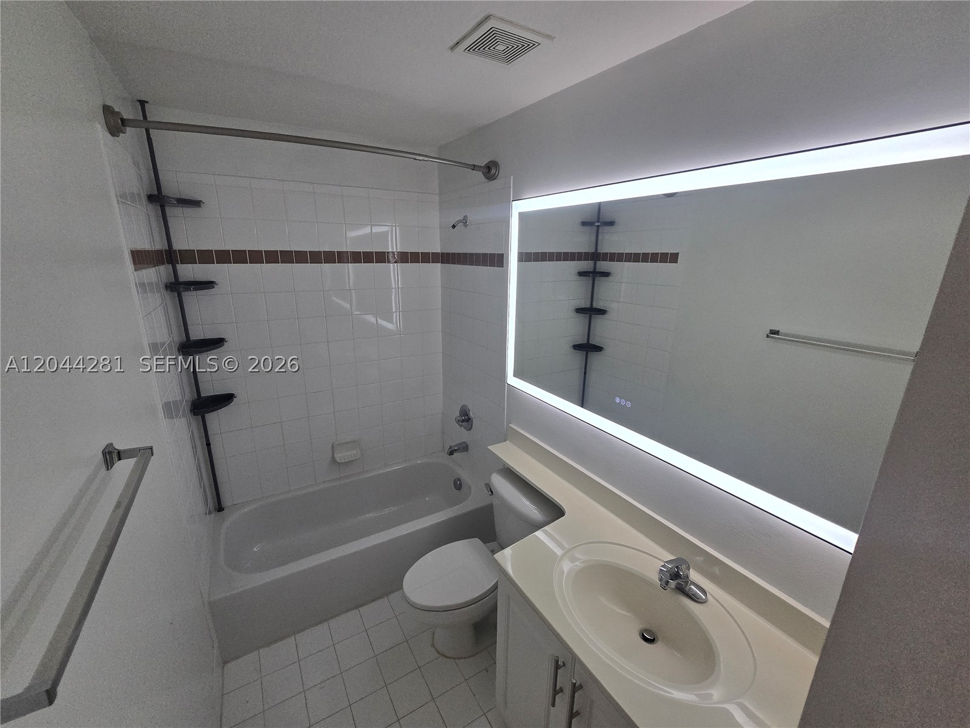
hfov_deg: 106.2
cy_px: 364
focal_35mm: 13
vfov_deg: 89.9
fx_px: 364
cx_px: 485
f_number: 2.2
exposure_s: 1/359
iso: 200
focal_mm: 2.2
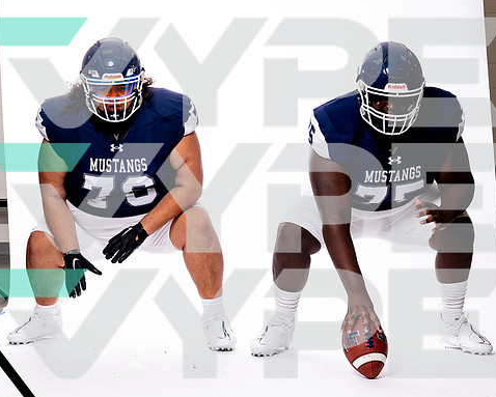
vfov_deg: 17.9
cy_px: 192
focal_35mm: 86
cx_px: 240
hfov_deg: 22.2
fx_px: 1263
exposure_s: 1/250
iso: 400
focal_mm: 41
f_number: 8
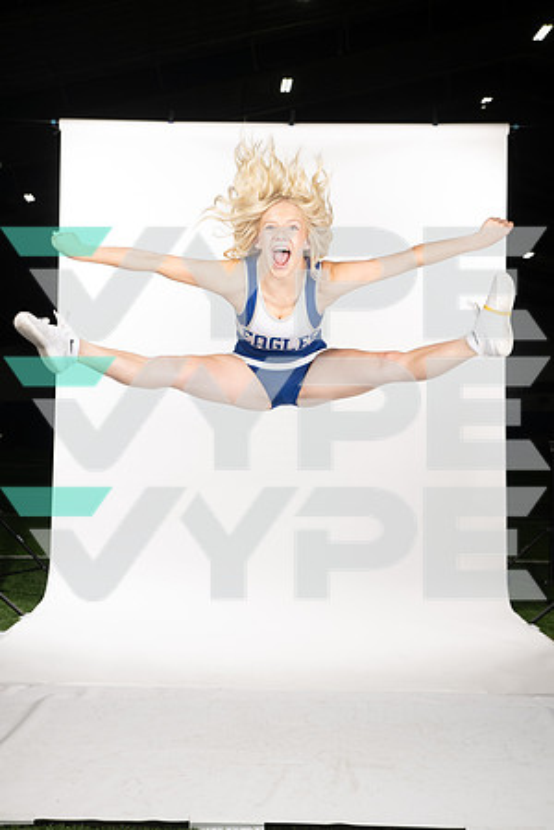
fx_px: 1108
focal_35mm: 48
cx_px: 277
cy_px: 415
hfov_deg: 28.1
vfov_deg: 41.1
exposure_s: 1/500
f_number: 7.1
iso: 200
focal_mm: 48
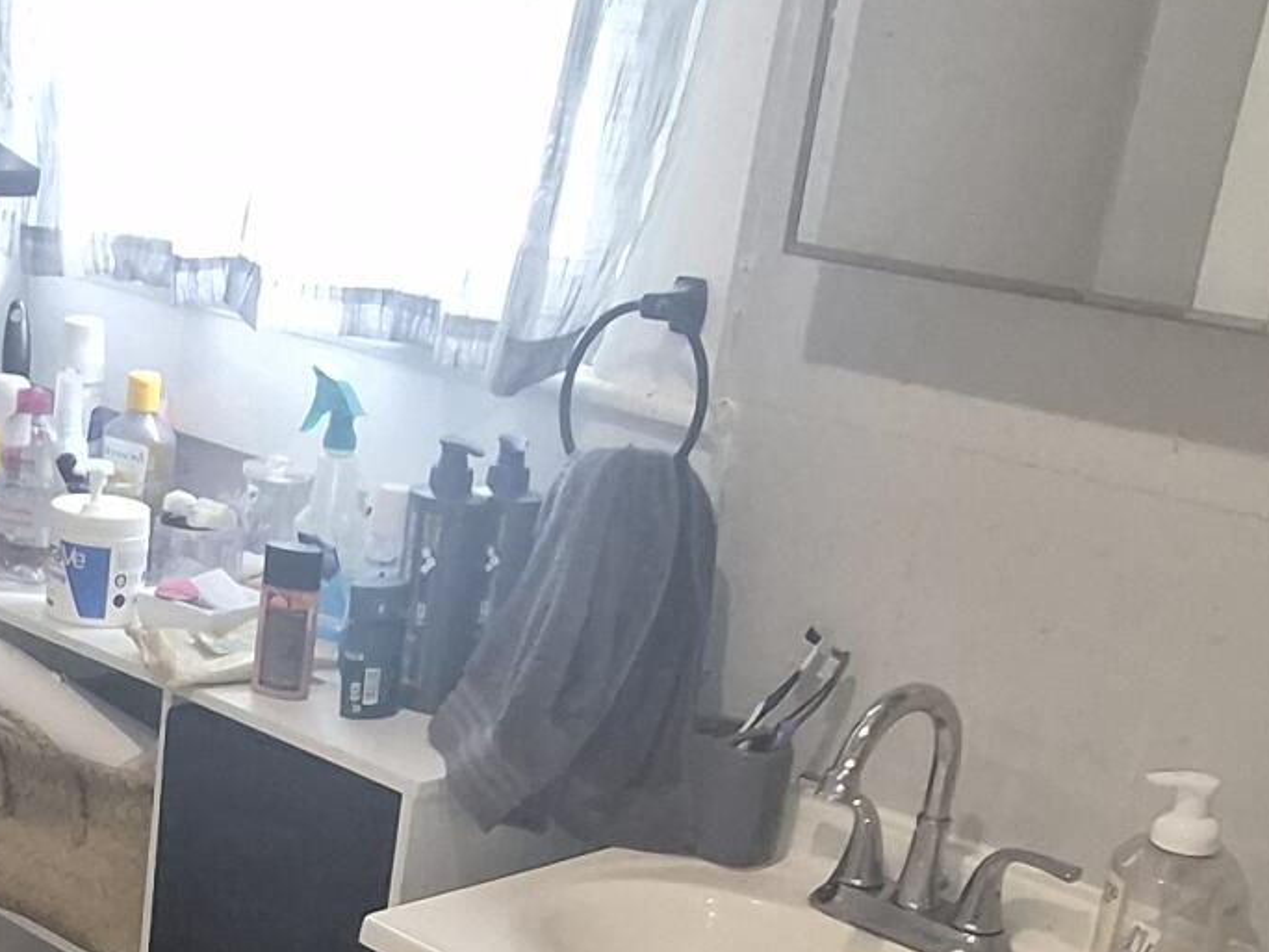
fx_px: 2090
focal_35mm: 57
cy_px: 967
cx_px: 176
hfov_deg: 32.4
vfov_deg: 24.4
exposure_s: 1/60
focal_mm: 1.7
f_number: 2.2
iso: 200
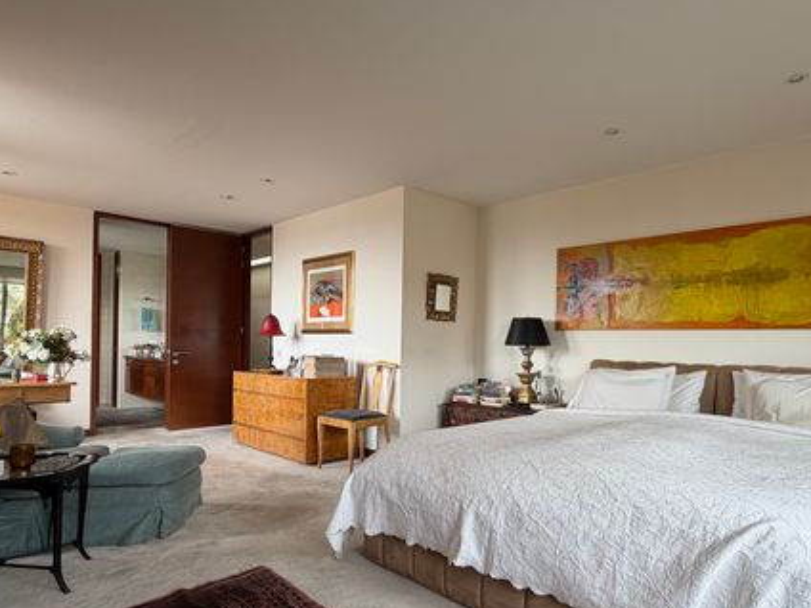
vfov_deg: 60.8
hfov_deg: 75.2
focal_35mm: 22
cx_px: 500
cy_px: 348
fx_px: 515
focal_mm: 2.22
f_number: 2.2
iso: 100
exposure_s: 1/121
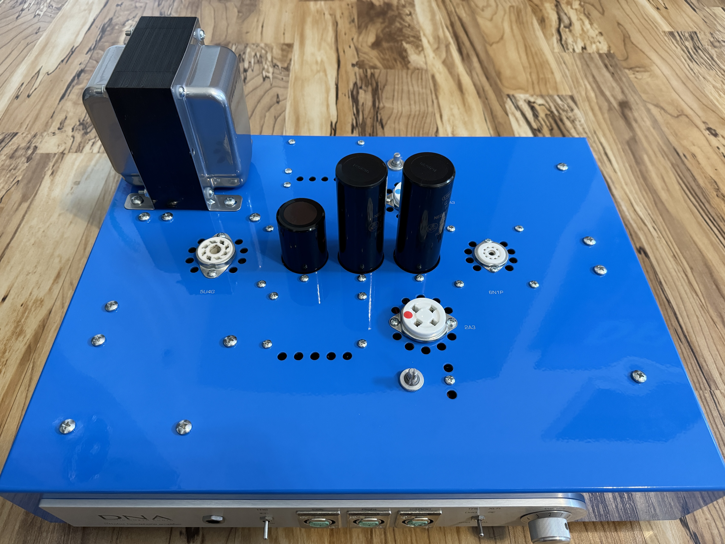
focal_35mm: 24
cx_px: 362
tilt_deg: -52.6
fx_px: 503
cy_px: 272
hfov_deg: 71.6
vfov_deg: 56.8
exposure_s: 1/60
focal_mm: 6.76
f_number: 1.78
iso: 500
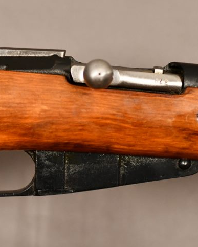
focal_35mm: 179
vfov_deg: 10.8
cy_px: 136
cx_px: 86
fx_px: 1310
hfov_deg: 8.6
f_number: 3.2
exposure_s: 1/250
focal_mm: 60
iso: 2000
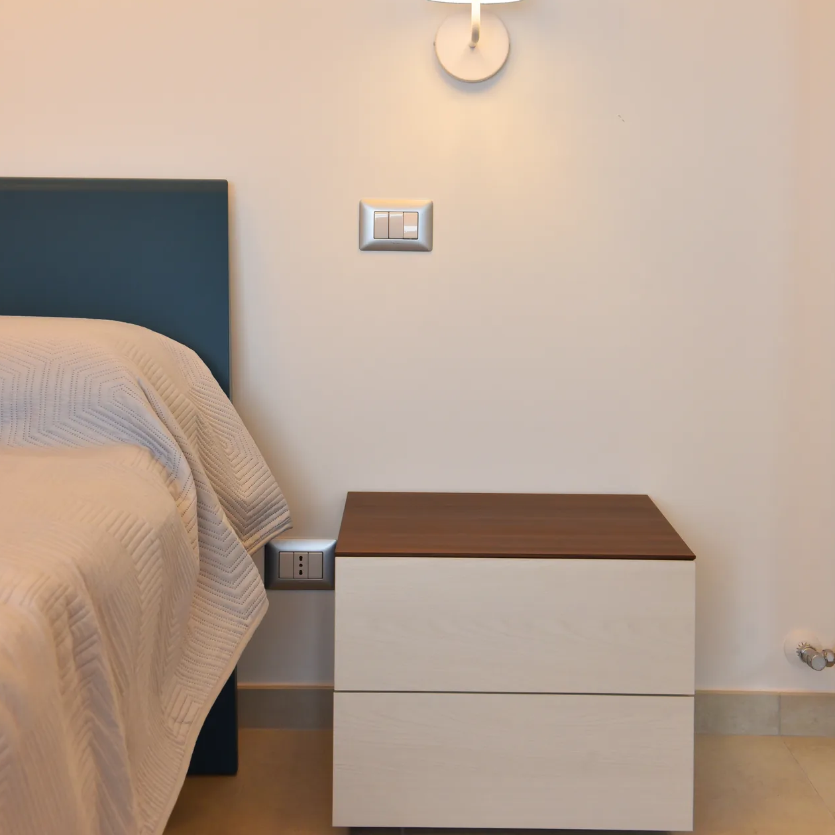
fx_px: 1556
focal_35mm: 57
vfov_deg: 29.8
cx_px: 418
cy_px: 273
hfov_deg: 30.0
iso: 1000
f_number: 8
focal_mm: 44
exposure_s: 1/125
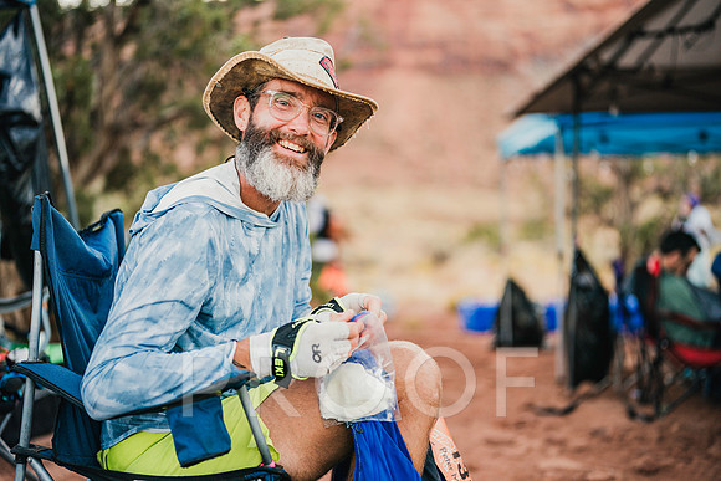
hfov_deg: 39.6
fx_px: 1002
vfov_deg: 27.0
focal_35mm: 50
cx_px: 360
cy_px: 240
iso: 160
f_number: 1.4
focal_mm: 50
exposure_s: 1/400
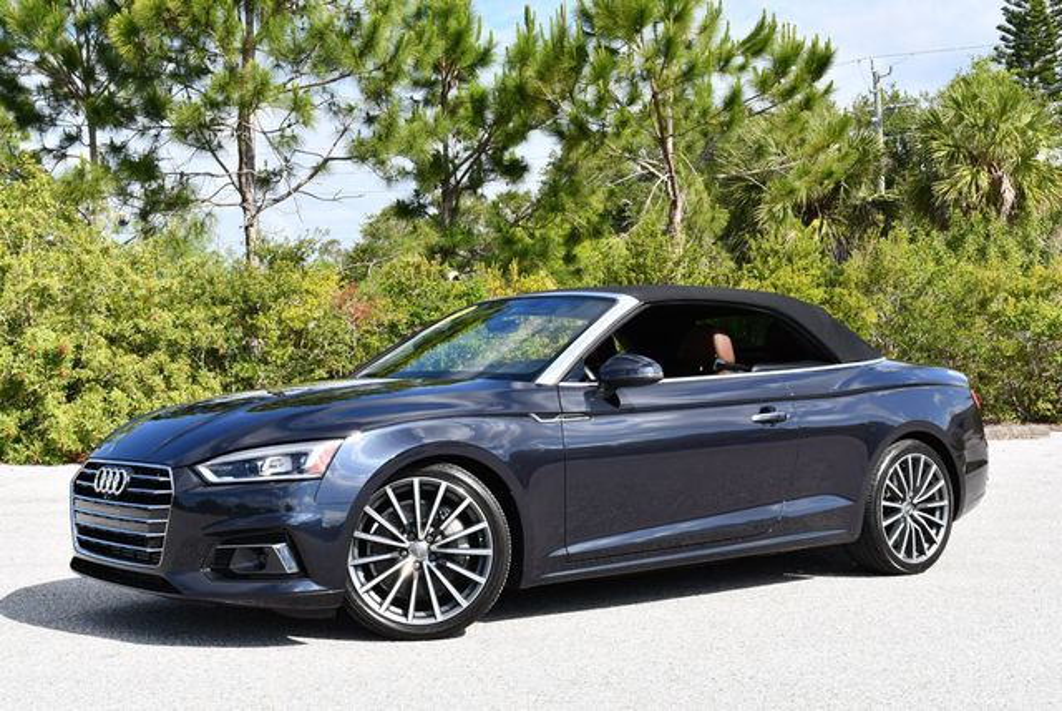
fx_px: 1417
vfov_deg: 28.1
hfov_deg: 41.1
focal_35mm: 48
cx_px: 531
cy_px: 356
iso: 180
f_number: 8
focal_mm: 24
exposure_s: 1/250
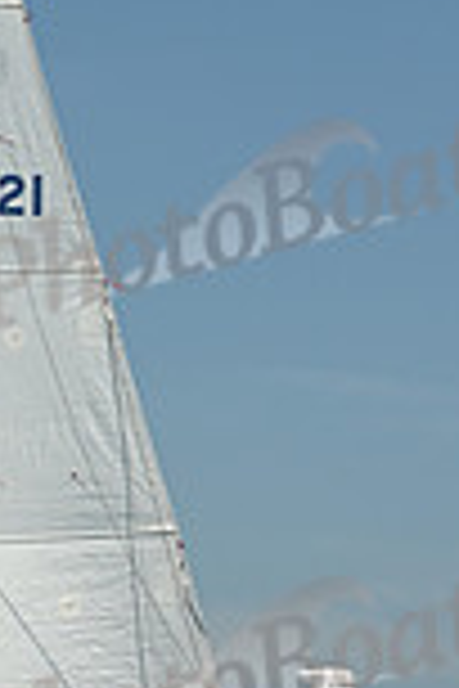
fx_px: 5068
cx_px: -259
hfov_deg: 5.1
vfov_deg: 7.7
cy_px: 45
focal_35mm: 265
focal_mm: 70
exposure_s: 1/1000
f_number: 10
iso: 320
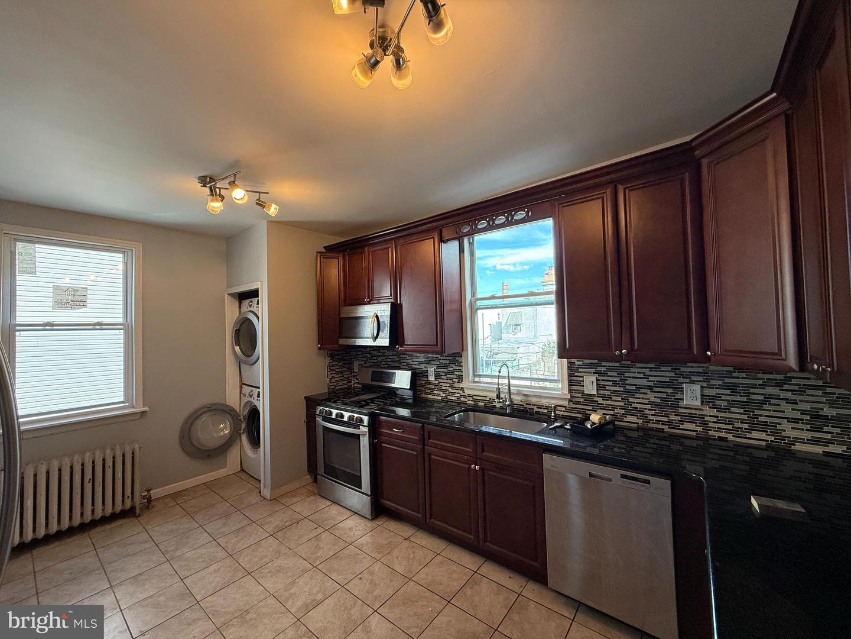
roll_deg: +1.0
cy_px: 320
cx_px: 426
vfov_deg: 85.7
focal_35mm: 14
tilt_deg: +2.6
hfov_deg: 102.1
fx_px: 344
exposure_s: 1/120
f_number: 2.2
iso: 160
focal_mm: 2.22
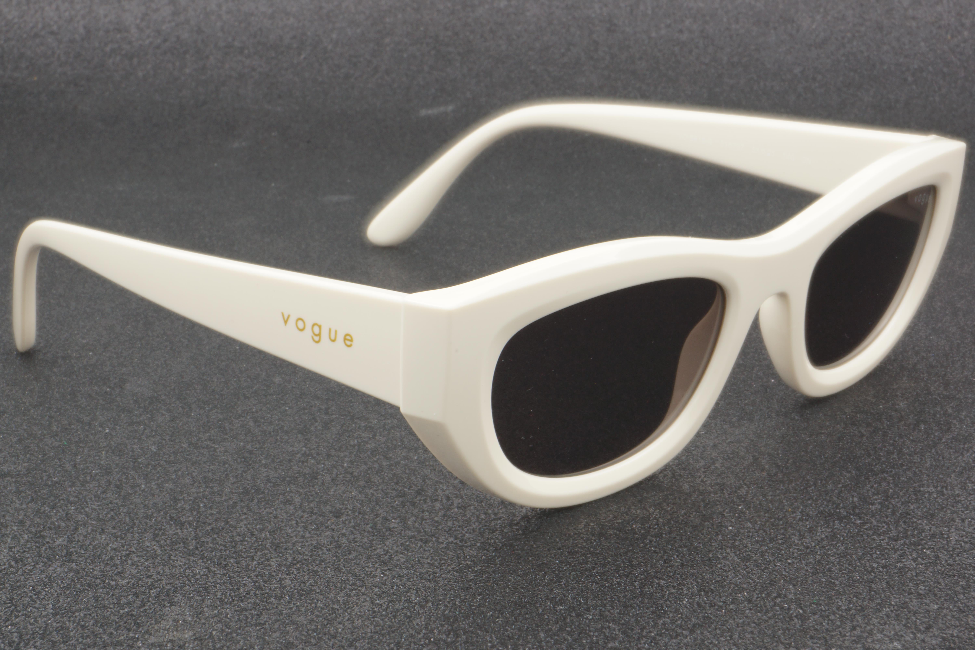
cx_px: 488
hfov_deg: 27.0
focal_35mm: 75
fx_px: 2031
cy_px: 325
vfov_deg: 18.2
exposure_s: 1.3
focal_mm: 50
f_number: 32
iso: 100
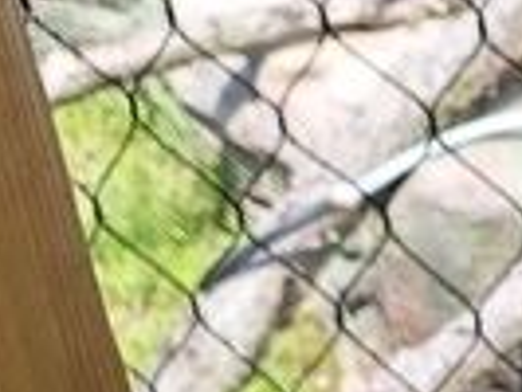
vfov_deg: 8.0
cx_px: 1413
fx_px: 2626
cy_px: 855
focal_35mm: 174
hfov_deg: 9.5
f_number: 1.8
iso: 100
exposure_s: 1/163
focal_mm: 4.27
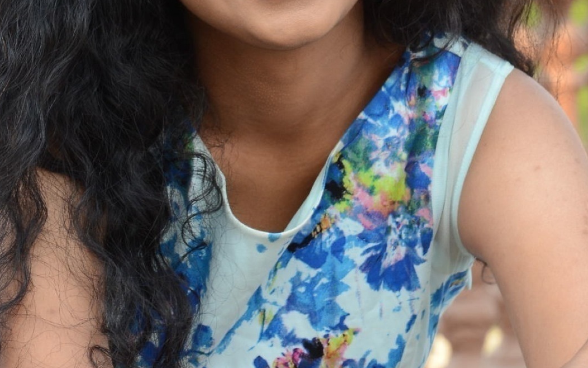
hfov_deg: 7.6
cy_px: 74
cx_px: 266
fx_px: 4421
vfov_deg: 4.8
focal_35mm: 276
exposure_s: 1/125
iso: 500
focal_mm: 105
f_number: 7.1
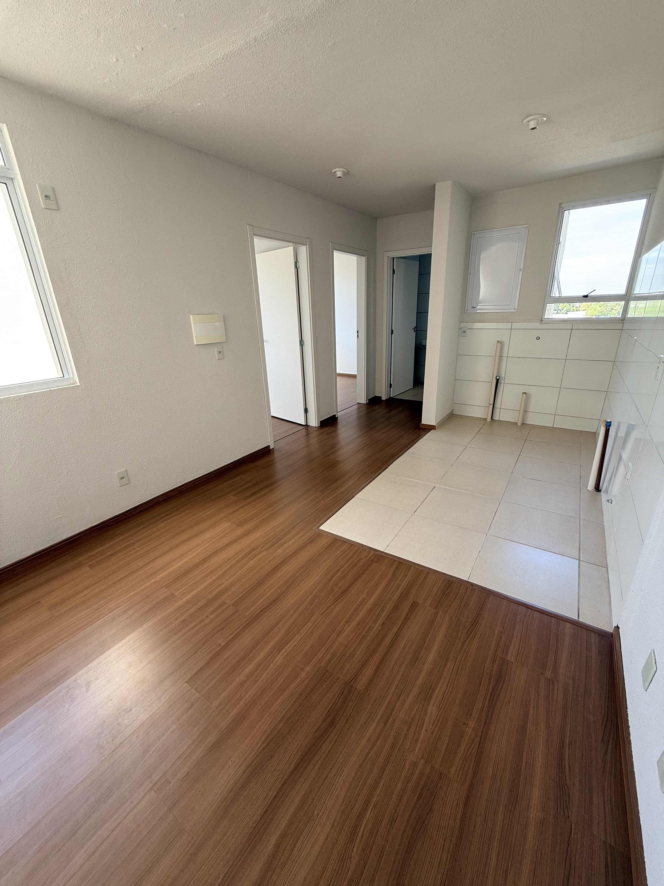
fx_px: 358
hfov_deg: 85.7
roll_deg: +1.4
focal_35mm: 14
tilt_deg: -20.4
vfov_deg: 102.1
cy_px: 443
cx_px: 332
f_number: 2.2
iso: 50
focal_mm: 2.22
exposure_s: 1/99
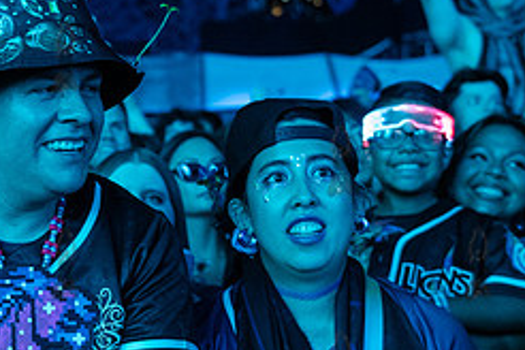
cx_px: 100
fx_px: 1210
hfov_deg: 24.1
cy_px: 264
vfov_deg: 16.4
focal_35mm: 83
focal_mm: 32
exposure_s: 1/250
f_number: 2.8
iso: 6400
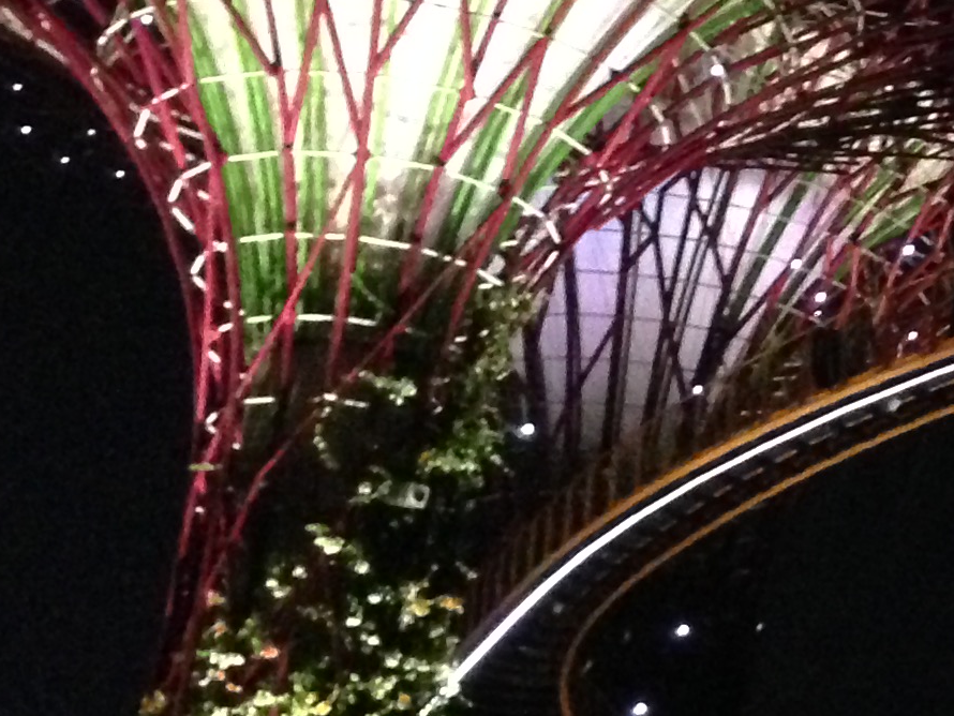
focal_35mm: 121
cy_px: 144
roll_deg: -2.5
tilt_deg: +23.6
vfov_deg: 12.2
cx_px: 1375
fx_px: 3336
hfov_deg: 15.2
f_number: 2.4
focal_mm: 4.12
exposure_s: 1/15
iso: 800
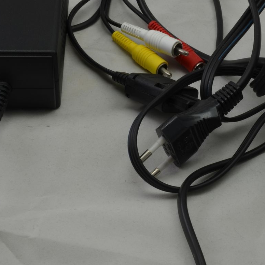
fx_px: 1022
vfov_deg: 14.7
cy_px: 81
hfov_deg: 14.7
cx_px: 199
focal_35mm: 118
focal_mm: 40
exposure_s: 1/2.5
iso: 100
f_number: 20
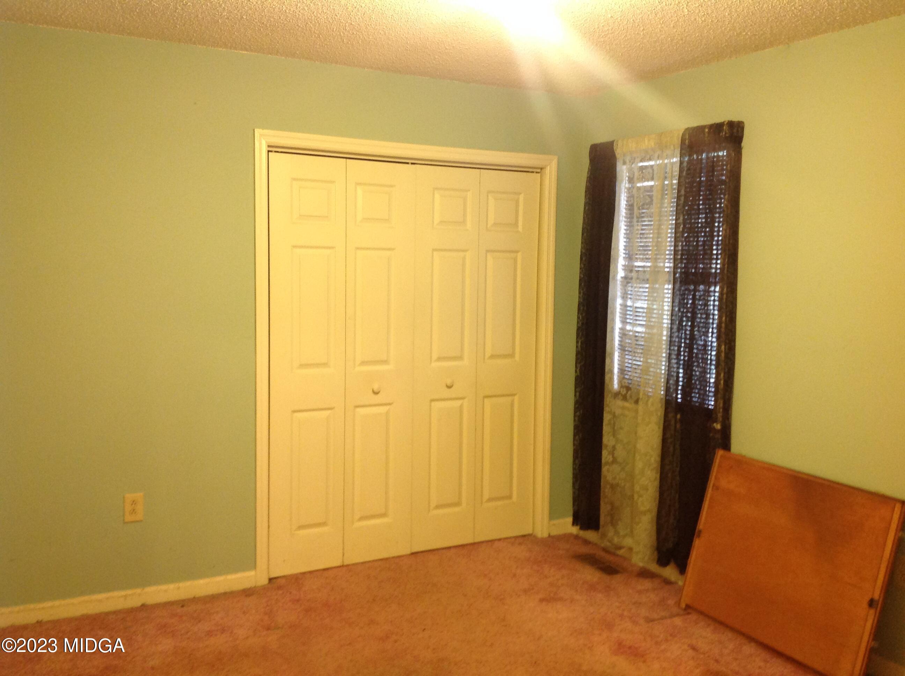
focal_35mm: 35
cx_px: 452
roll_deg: -0.8
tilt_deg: -5.1
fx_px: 914
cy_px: 338
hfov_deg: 52.7
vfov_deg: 40.6
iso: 160
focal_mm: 4.28
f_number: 2.4
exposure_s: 1/15
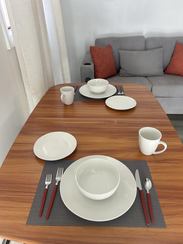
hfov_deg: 53.1
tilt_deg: -34.1
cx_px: 92
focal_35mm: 26
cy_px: 122
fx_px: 183
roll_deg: +2.2
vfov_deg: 67.3
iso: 100
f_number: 1.5
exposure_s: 1/120
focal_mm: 5.7
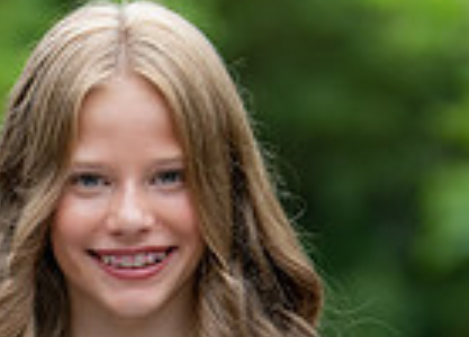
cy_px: 560
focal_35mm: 275
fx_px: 3672
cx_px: 158
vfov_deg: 5.2
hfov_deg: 7.3
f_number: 1.2
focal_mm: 50
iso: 100
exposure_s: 1/800
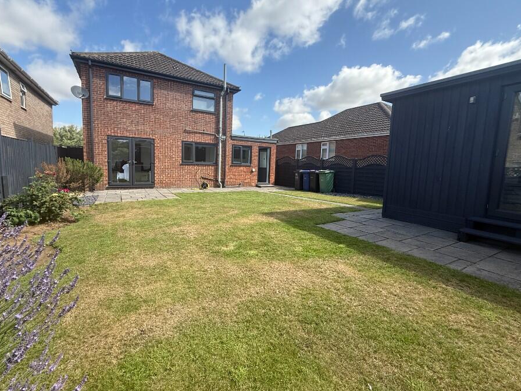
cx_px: 256
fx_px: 241
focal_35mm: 16
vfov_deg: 78.0
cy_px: 186
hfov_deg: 94.5
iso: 64
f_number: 2.2
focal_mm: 2.22
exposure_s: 1/985
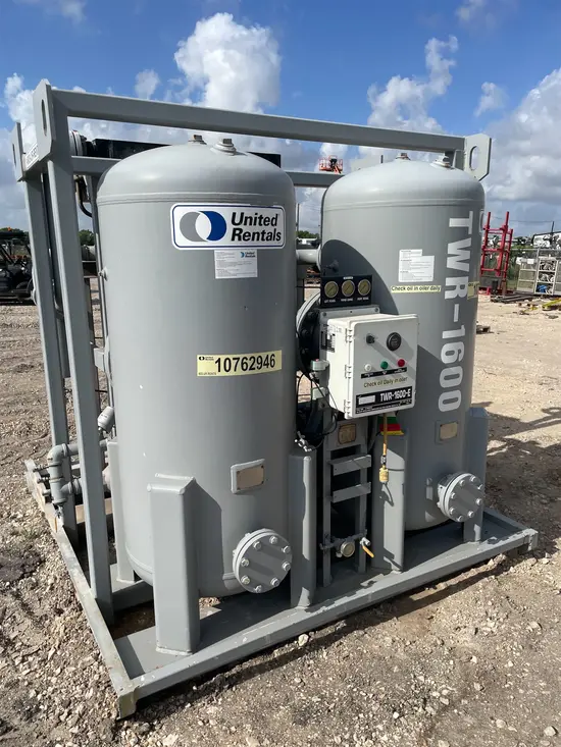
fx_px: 562
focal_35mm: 26
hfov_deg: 53.1
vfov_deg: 67.3
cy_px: 374
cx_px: 280
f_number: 1.6
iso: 32
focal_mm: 4.2
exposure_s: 1/4831
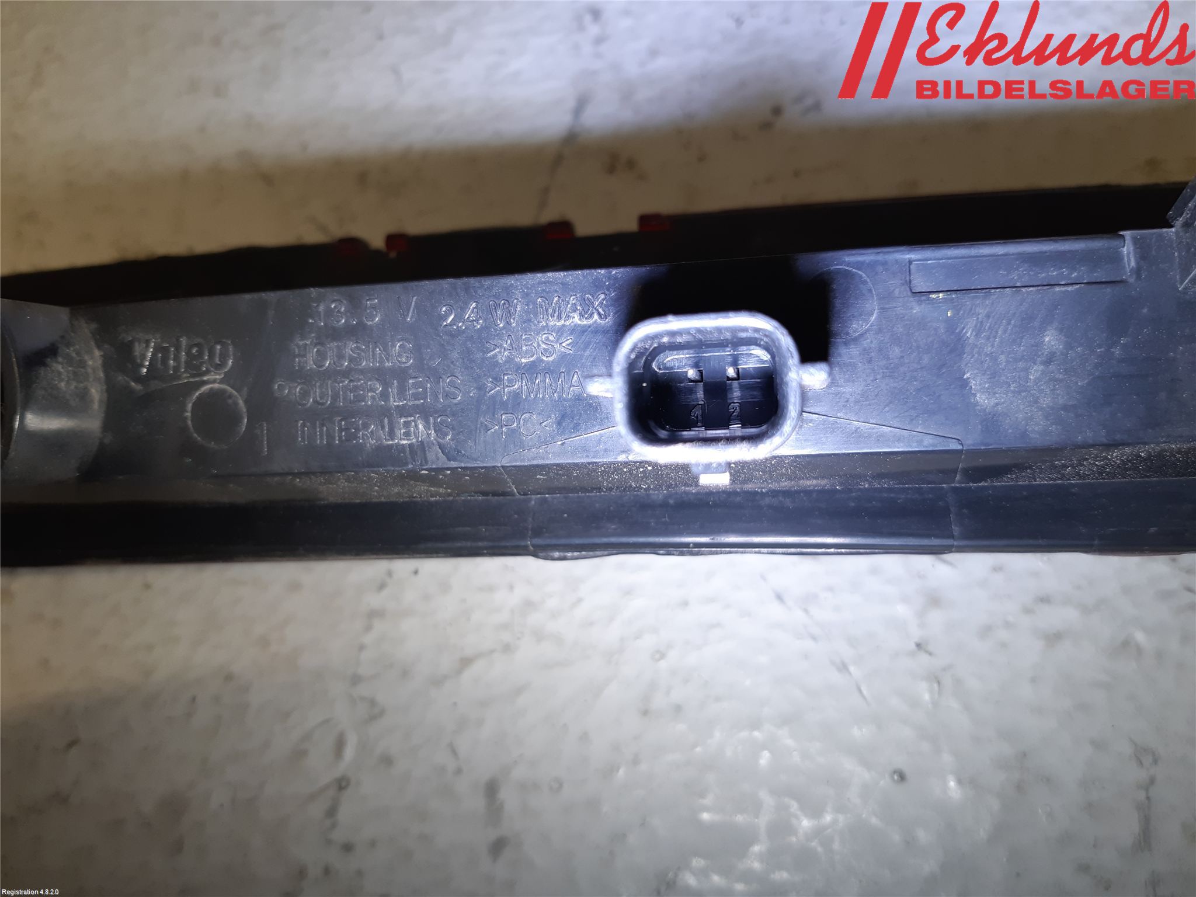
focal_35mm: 26
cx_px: 598
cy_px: 448
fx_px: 898
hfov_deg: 67.3
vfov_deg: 53.1
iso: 50
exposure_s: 1/50
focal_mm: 3.93
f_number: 1.7
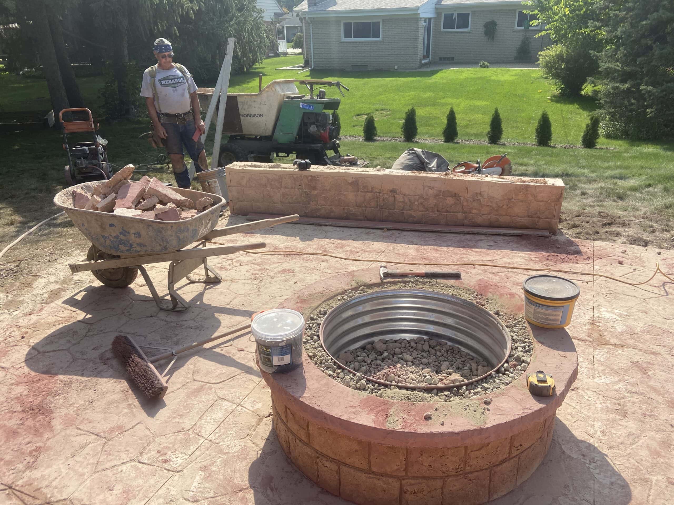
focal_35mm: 26
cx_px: 337
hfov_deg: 67.3
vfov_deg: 53.1
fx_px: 506
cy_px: 252
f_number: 1.8
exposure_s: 1/1808
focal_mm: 4.25
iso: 32
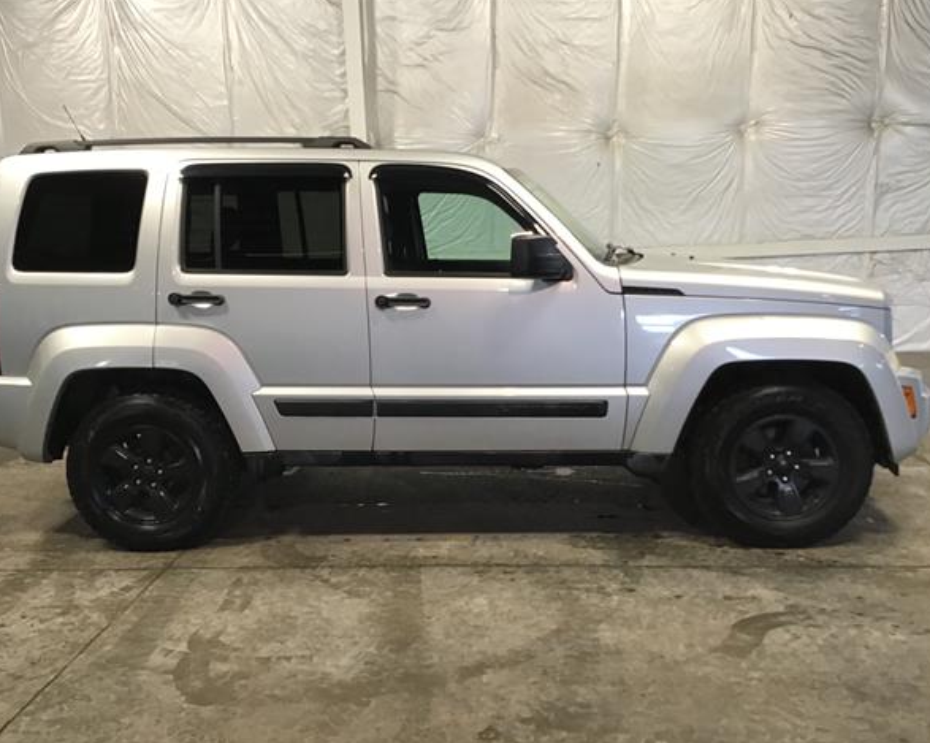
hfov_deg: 54.2
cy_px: 371
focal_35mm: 33
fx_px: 908
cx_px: 445
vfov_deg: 44.5
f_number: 2.4
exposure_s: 1/30
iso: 64
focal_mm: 3.3
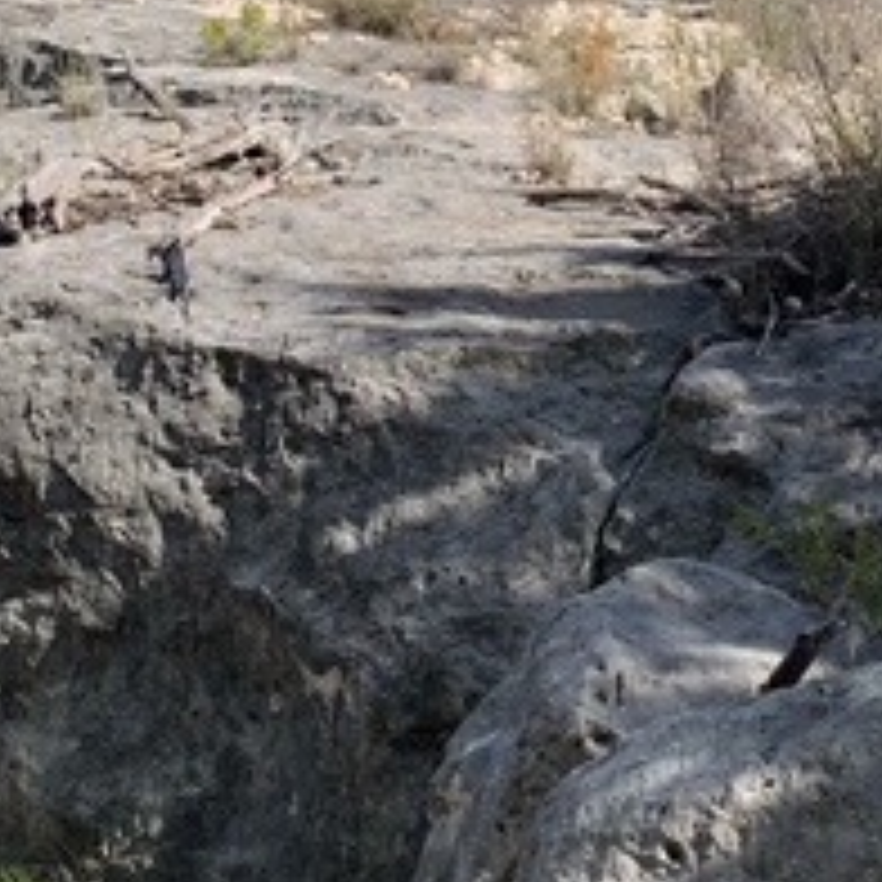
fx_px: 2162
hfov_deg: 22.6
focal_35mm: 75
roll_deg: -1.2
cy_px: 216
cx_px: 774
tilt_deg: -7.4
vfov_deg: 22.8
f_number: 1.8
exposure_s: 1/1387
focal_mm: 4.25
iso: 25
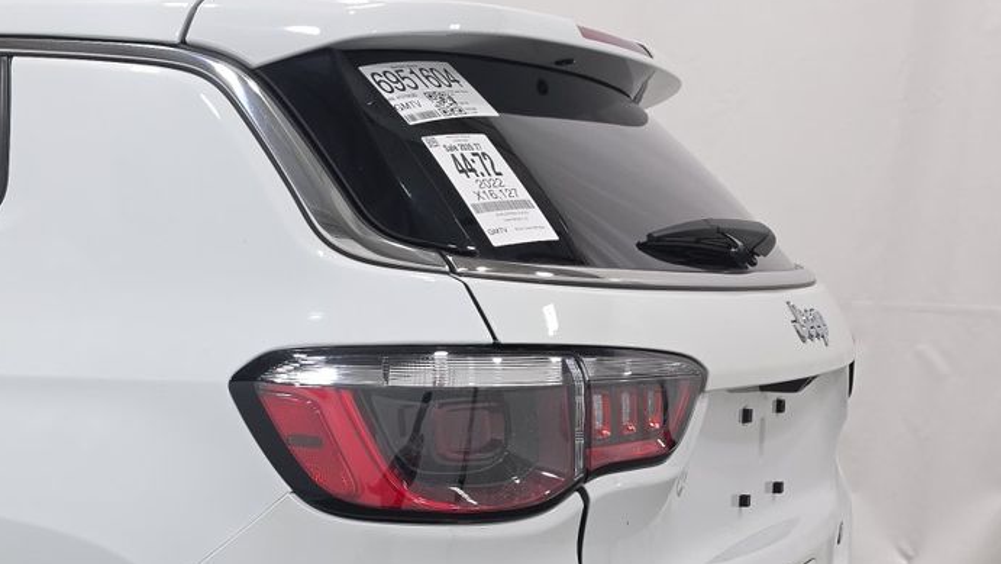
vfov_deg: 20.0
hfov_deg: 32.2
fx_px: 1540
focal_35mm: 58
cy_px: 583
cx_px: -75
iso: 32
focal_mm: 6.5
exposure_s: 1/119
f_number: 1.4
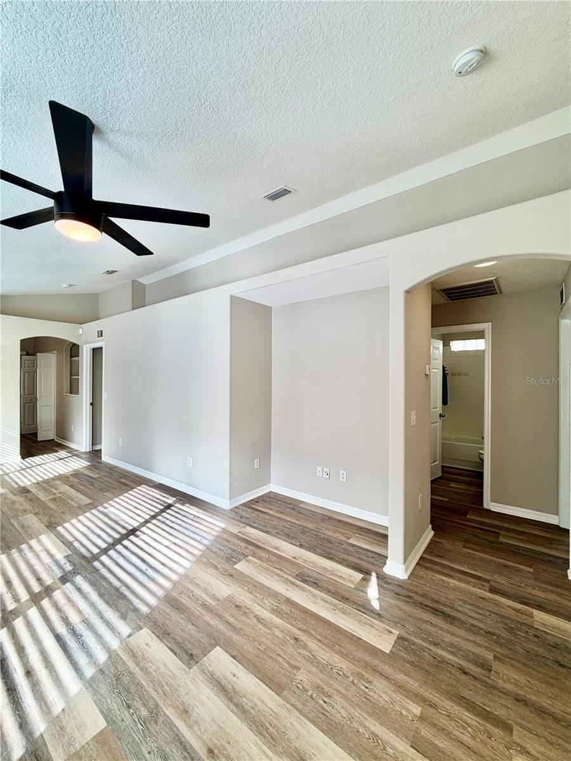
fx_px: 308
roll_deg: -0.4
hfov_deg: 85.7
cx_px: 286
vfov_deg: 102.1
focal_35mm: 14
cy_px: 380
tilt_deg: +0.5
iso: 40
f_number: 2.2
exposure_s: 1/120
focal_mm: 2.22
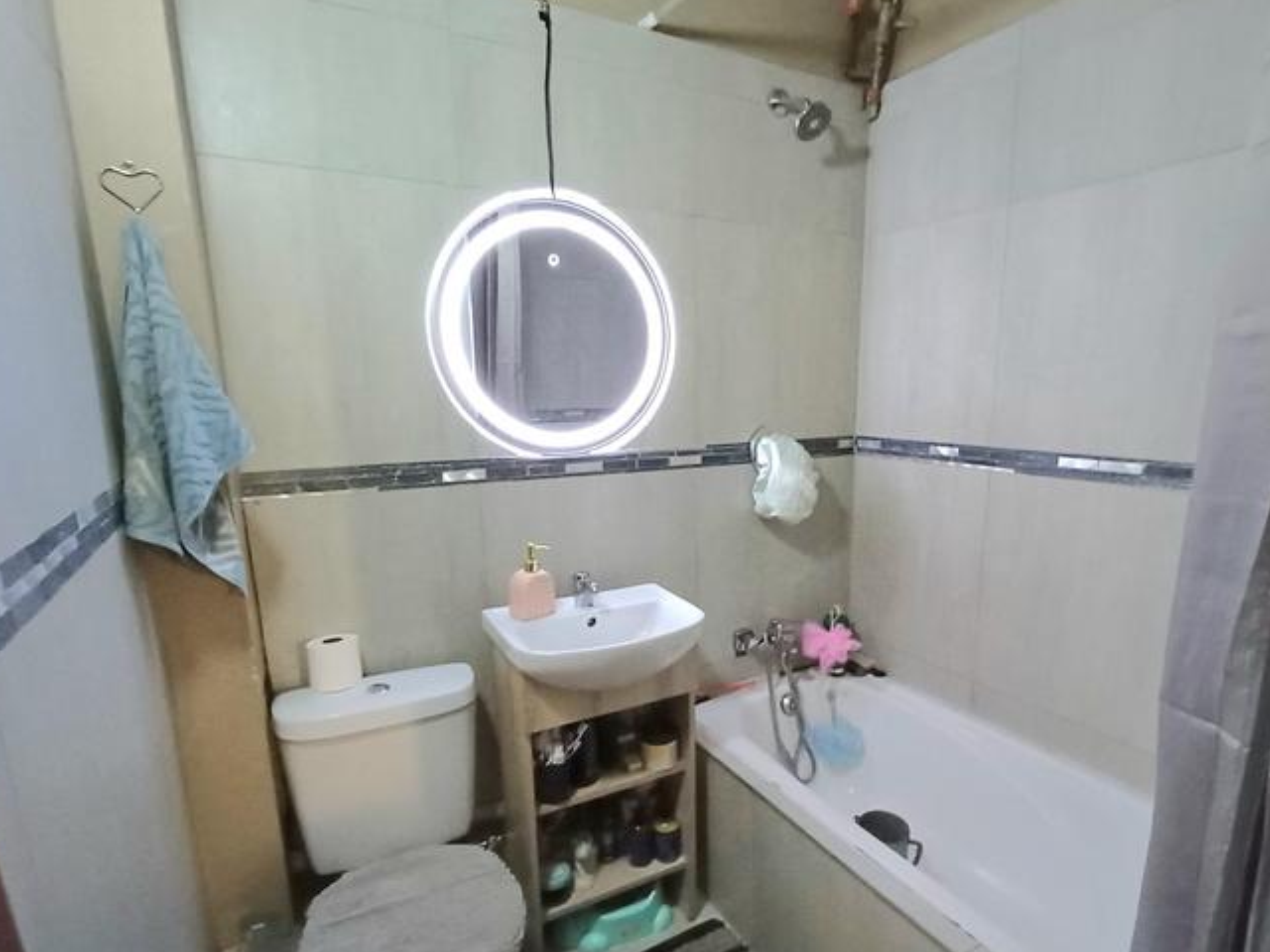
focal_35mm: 20
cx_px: 704
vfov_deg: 65.6
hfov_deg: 81.5
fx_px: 734
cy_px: 547
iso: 800
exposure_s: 1/14.3
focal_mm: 1.64
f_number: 2.2
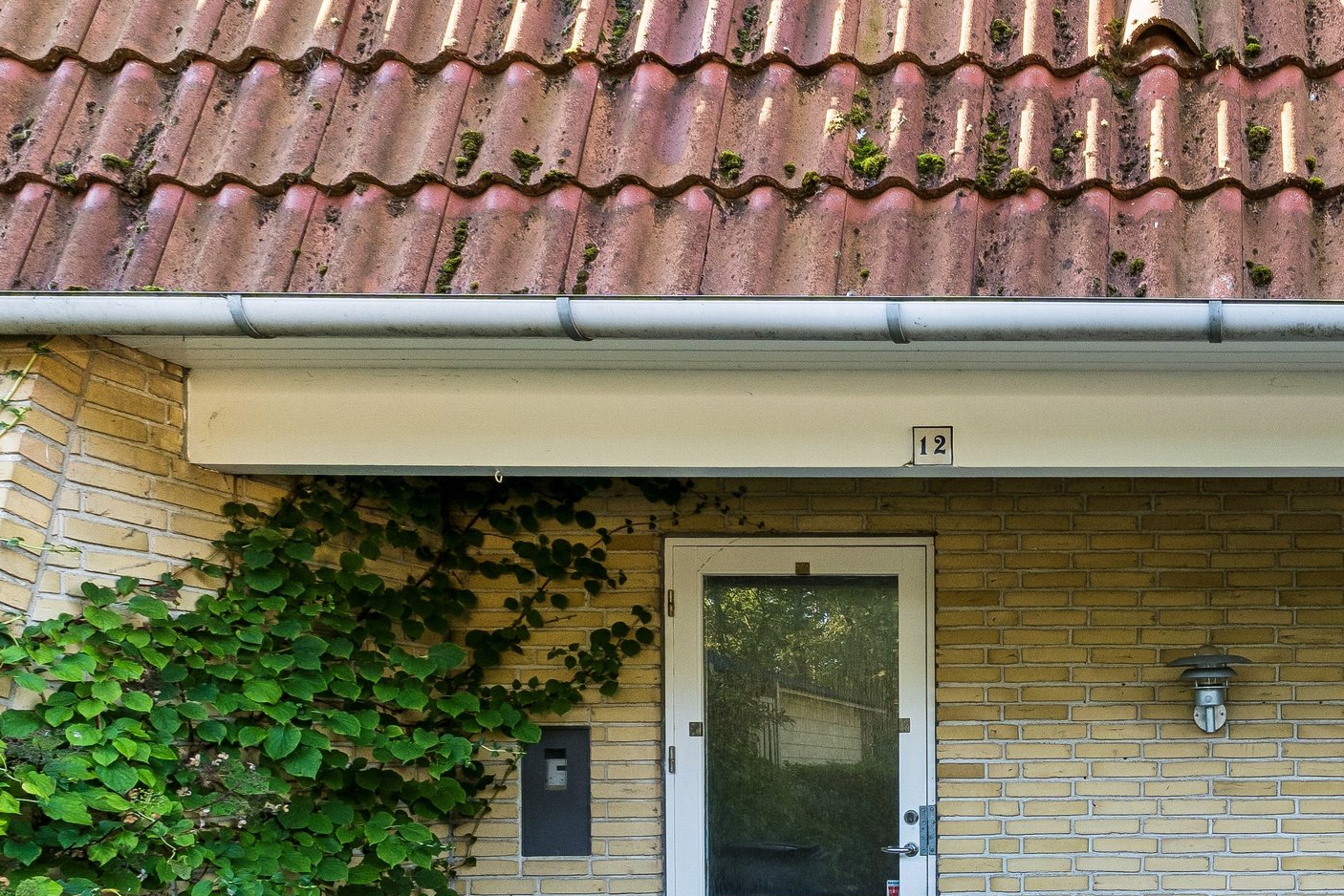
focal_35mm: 32
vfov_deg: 38.8
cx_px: 1215
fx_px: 1195
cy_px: 773
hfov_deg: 51.6
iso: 400
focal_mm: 10
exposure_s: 1/40
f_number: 8
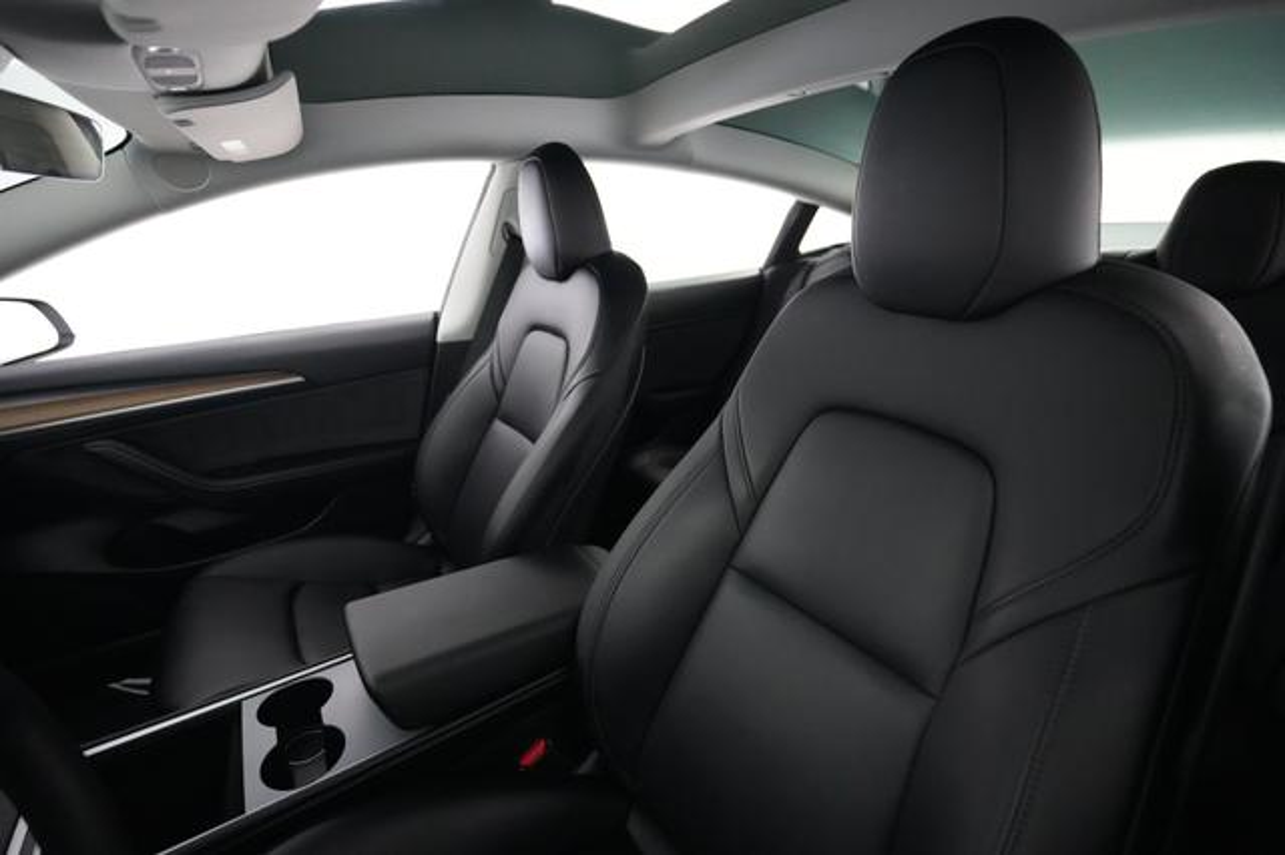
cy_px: 428
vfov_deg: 70.4
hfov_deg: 93.3
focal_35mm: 17
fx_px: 606
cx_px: 642
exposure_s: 1/160
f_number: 2.8
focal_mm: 17
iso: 12800
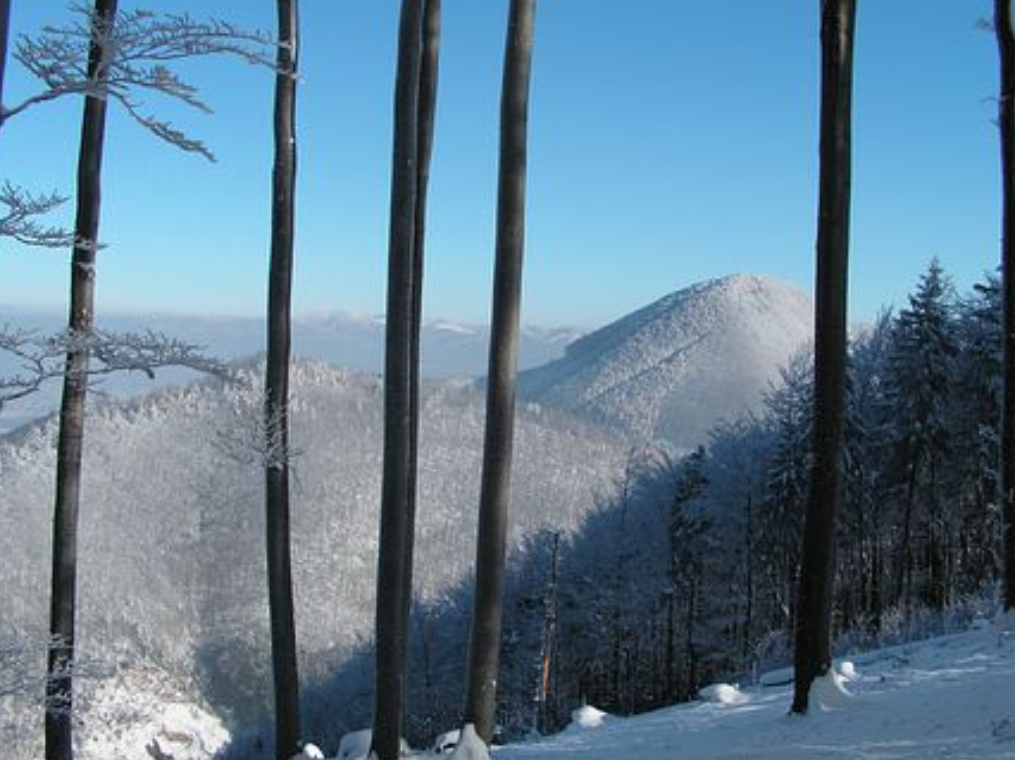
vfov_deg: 37.7
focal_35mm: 38
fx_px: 1114
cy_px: 370
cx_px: 522
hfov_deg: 49.0
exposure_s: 1/400
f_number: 4.8
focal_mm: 6
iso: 50
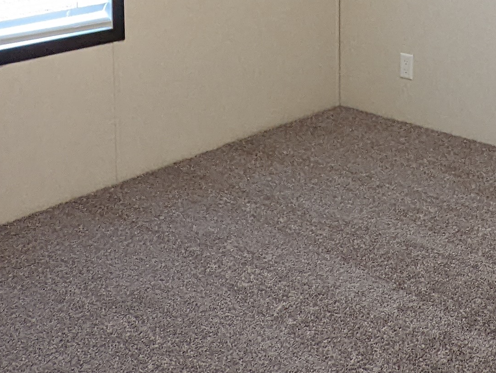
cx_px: 377
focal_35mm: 60
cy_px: -92
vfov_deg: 22.3
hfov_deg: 31.5
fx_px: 861
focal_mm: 2.35
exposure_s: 1/60
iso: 524
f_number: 2.2
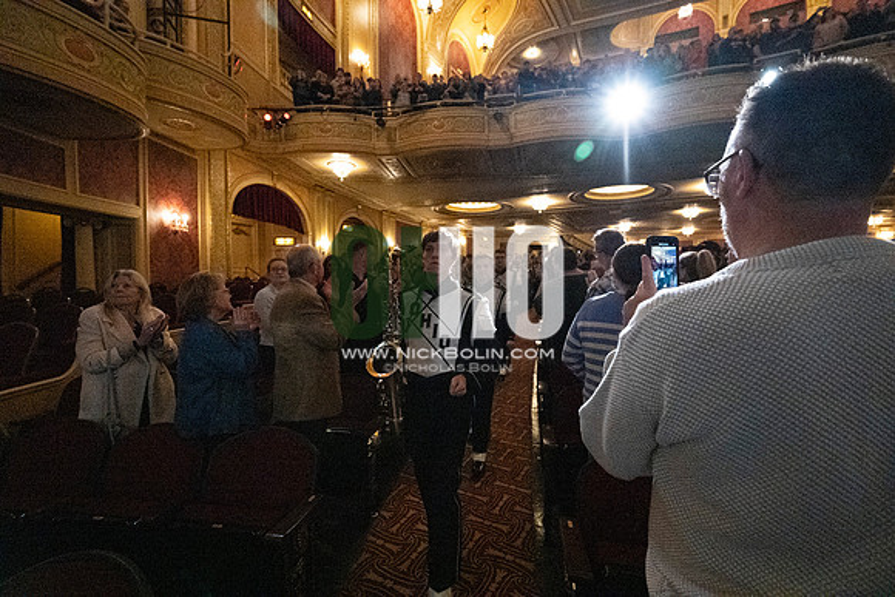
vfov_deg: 72.1
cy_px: 298
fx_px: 410
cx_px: 448
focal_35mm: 16
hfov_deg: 95.0
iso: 40637
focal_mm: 16.5
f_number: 4
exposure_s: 1/400
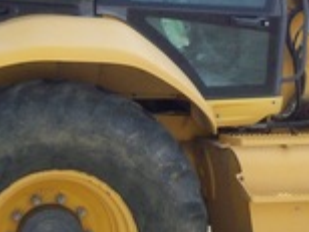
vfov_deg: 11.7
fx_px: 1135
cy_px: 50
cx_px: 223
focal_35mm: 127
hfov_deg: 15.4
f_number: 4.8
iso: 80
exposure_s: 1/266
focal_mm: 6
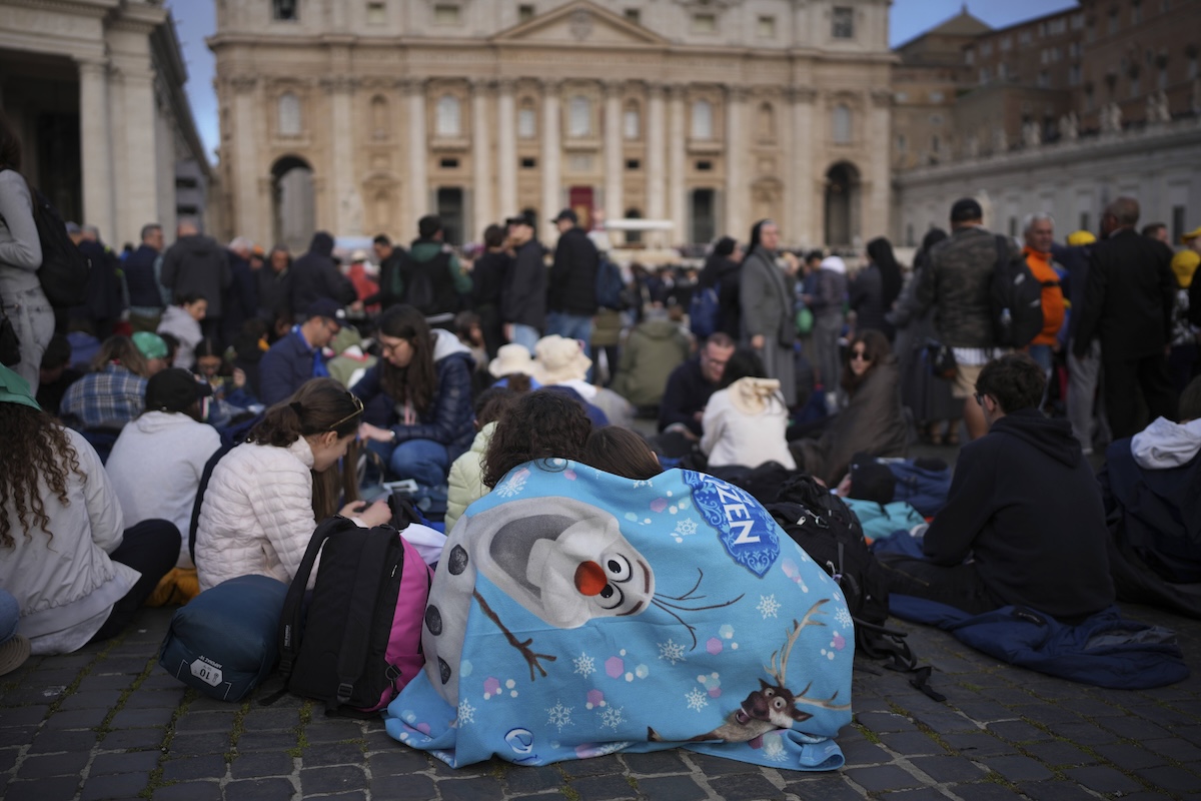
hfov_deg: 54.4
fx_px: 1168
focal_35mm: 35
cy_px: 400
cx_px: 600
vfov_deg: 37.9
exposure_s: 1/3200
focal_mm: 35
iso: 125
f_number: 1.4
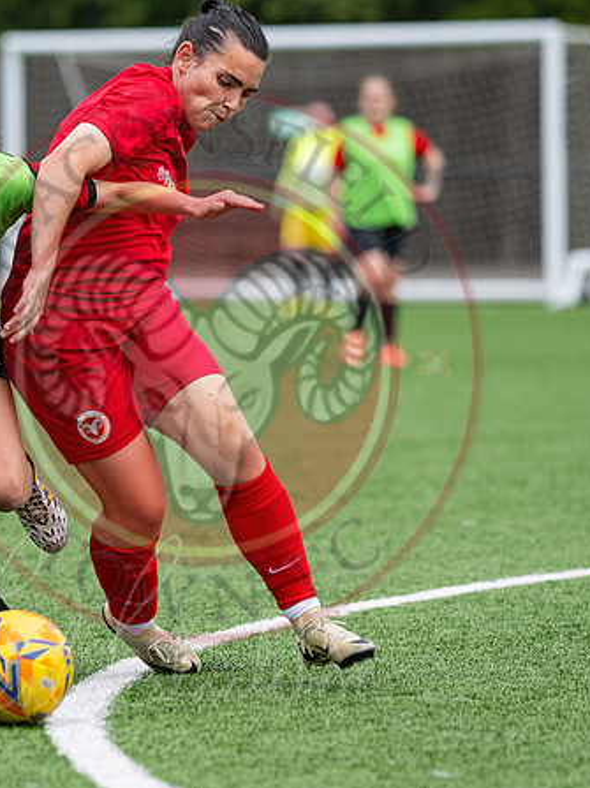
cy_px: 394
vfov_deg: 6.7
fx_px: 6684
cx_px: 83
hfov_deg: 5.0
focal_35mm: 294
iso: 200
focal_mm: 135
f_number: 2.2
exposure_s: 1/5000
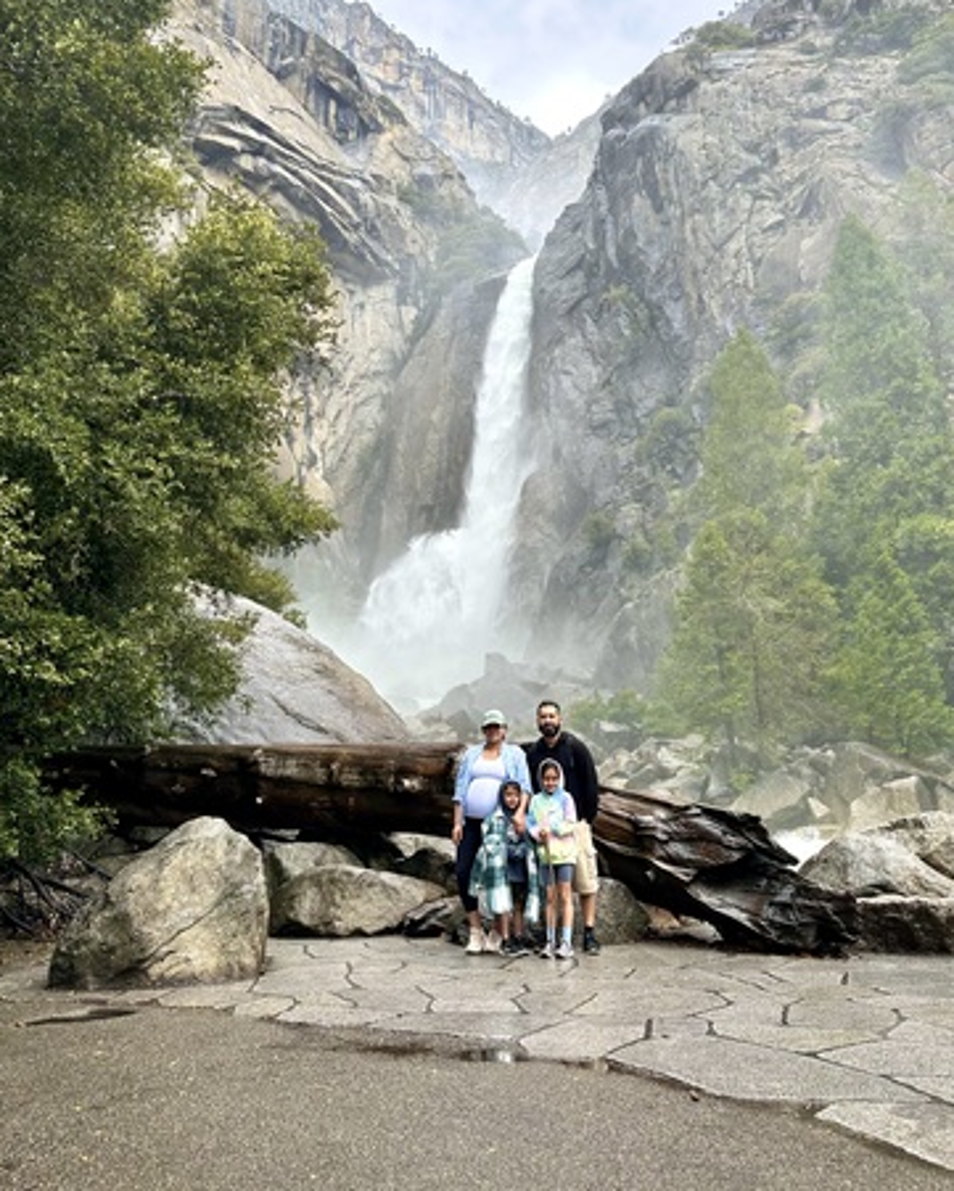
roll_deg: +0.9
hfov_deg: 53.2
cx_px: 497
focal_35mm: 27
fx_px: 953
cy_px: 531
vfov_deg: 63.9
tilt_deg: +18.5
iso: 80
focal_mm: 6.86
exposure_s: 1/836
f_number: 1.78
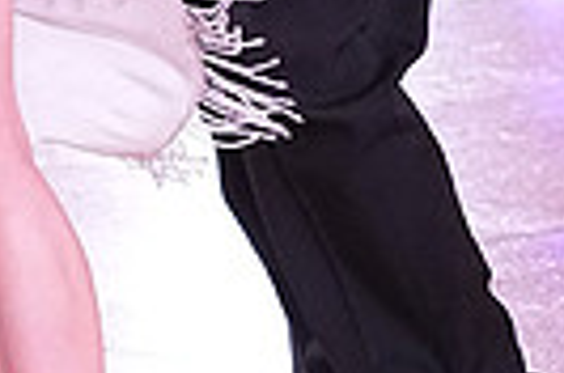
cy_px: -352
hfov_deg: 5.5
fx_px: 5814
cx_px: -142
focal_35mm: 372
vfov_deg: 3.6
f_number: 5
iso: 3200
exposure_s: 1/400
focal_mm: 57
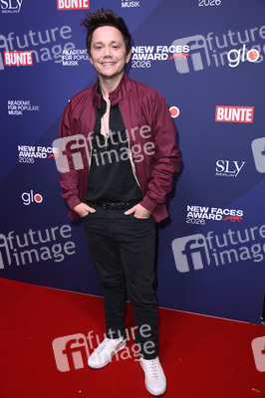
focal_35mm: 35
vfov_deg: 54.5
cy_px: 199
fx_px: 387
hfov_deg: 37.8
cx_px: 132
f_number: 5.6
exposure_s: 1/250
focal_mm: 35
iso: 1000
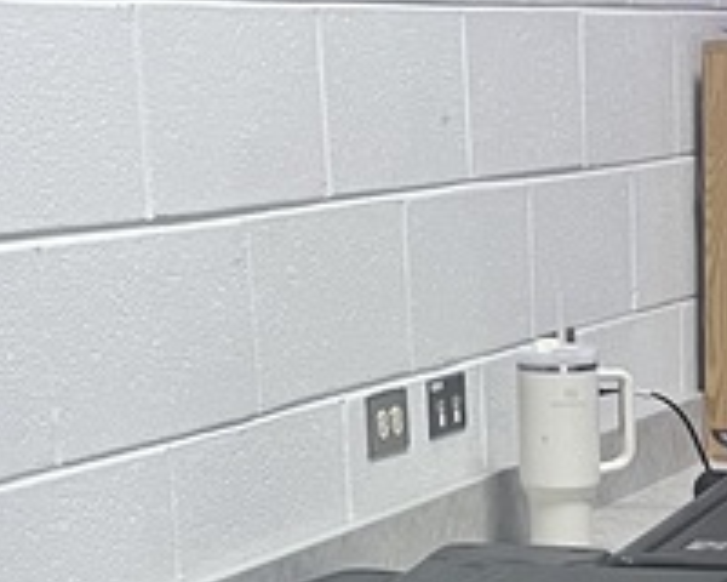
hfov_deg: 14.5
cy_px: 1048
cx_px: 749
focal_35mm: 130
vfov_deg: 11.1
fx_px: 2797
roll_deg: +0.1
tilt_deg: -20.0
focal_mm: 5.1
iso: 320
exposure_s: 1/60
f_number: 1.6
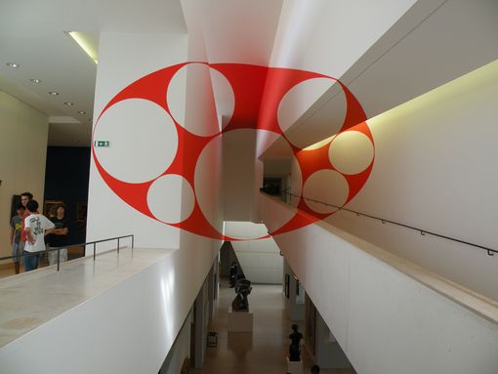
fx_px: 389
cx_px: 249
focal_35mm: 27
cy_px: 187
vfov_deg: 51.4
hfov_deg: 65.3
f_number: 3.5
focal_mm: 4.7
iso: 64
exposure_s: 1/80.1
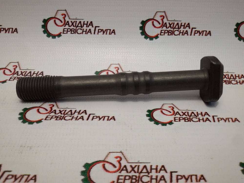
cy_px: 92
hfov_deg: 58.4
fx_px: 219
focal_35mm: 31
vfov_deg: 45.4
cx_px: 122
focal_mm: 2.93
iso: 64
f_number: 2.4
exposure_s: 1/100
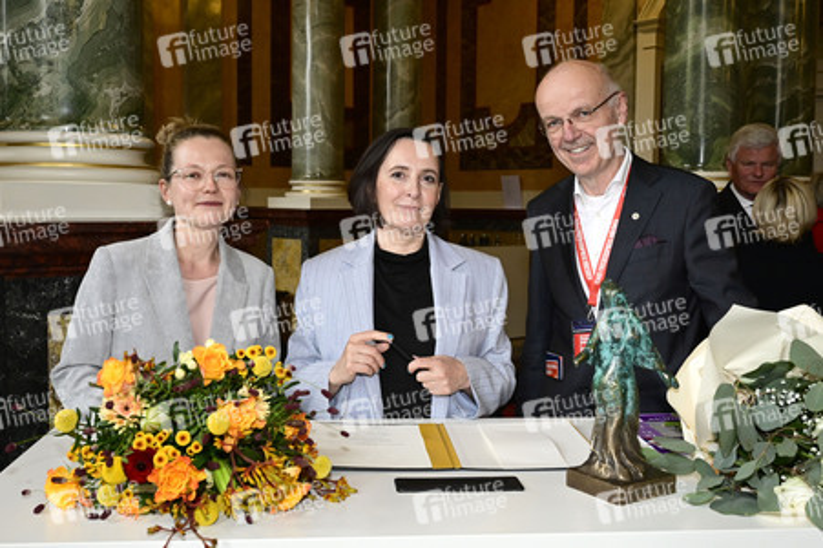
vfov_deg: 41.7
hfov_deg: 59.5
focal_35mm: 32
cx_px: 412
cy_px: 274
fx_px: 720
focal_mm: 31.5
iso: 2500
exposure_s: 1/200
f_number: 7.1
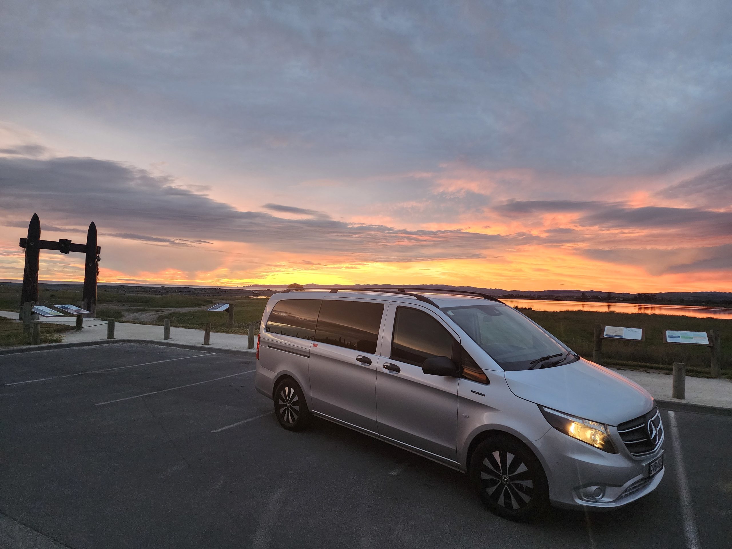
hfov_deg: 73.9
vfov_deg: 58.9
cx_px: 366
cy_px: 274
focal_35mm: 23
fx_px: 486
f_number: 1.8
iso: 250
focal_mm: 6.4
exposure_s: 1/100
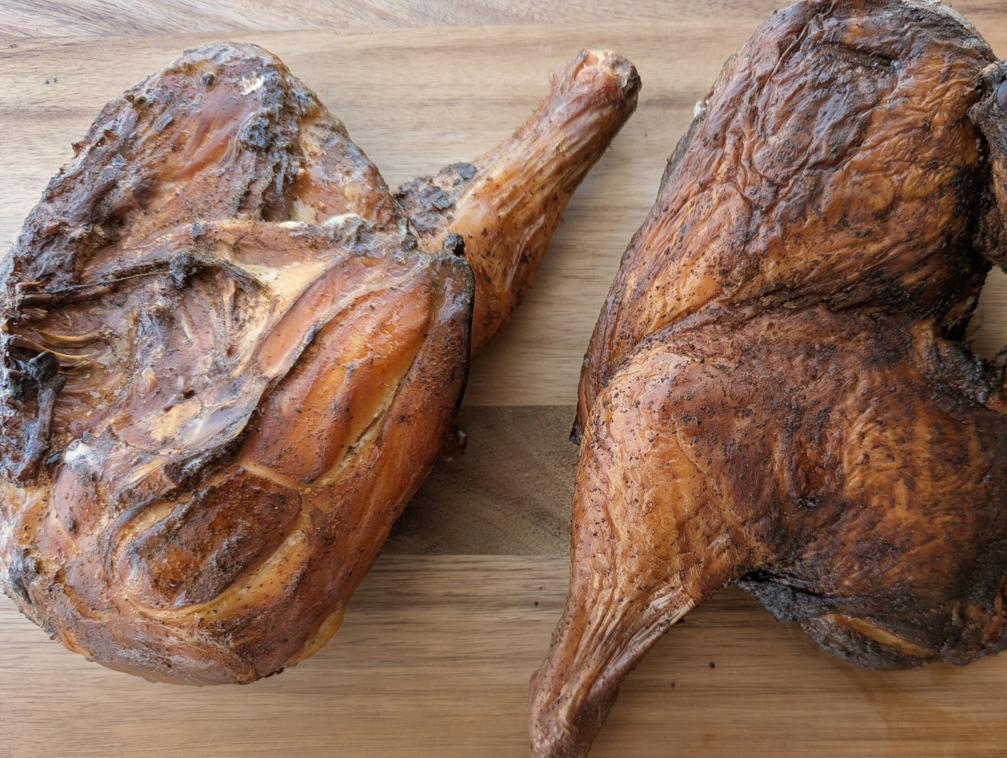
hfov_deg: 71.5
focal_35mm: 24
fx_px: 699
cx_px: 504
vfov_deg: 56.9
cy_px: 379
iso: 42
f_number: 1.85
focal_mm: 6.81
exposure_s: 1/127
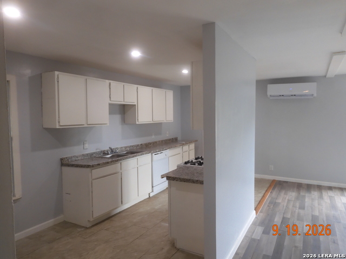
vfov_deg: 56.8
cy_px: 130
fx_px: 240
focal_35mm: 24
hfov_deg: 71.6
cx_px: 173
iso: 160
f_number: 3.4
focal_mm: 4.3
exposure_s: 1/30
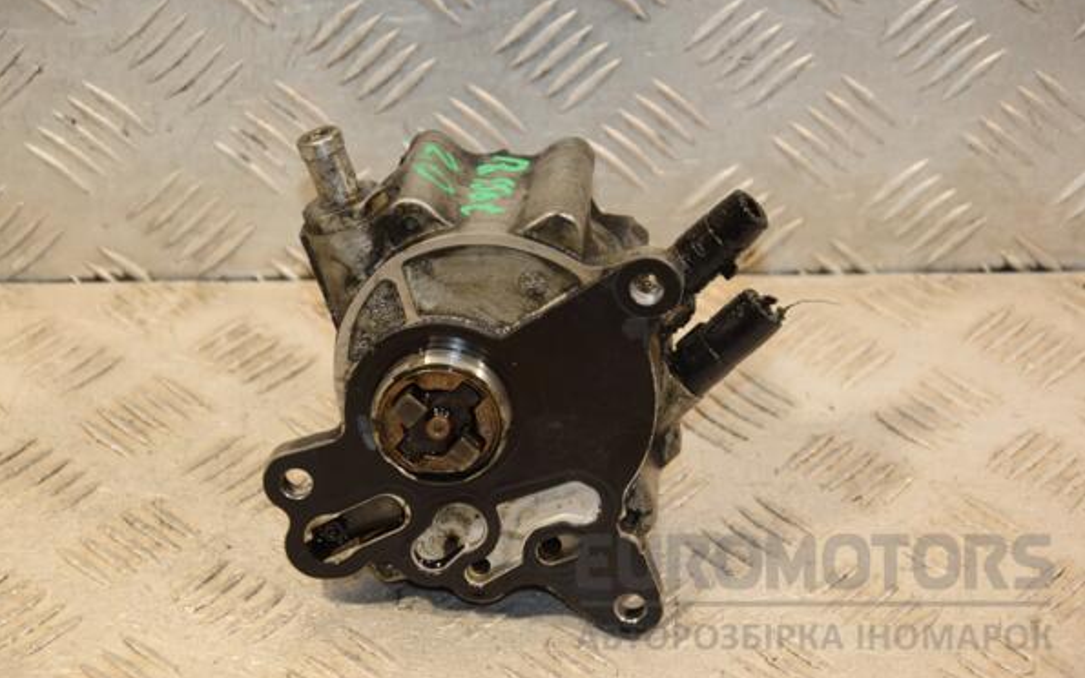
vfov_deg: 12.1
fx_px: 3194
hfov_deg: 19.3
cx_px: 542
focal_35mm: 108
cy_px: 319
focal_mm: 70
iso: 800
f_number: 5.3
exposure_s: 1/160
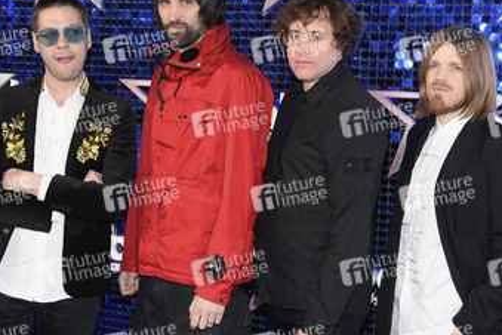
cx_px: 249
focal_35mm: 69
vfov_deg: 19.7
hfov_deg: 29.2
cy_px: 157
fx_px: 962
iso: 800
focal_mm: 52
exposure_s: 1/250
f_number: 5.6
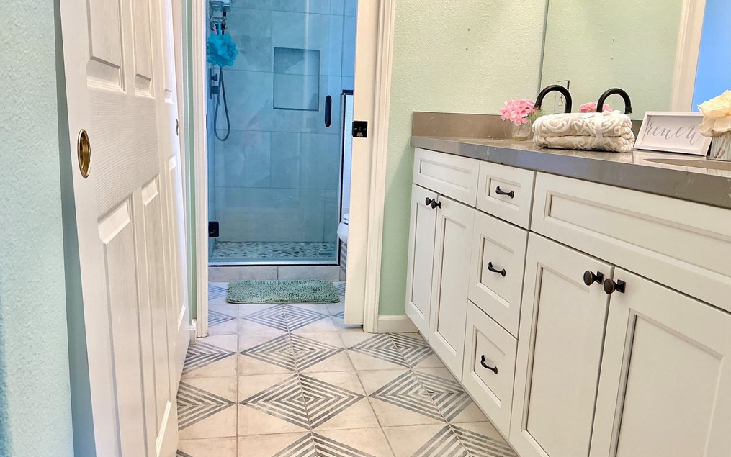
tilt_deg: -11.8
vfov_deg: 40.6
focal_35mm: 31
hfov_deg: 61.2
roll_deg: -2.5
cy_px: 248
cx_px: 363
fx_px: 618
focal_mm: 3
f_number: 1.8
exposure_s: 1/120
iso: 64
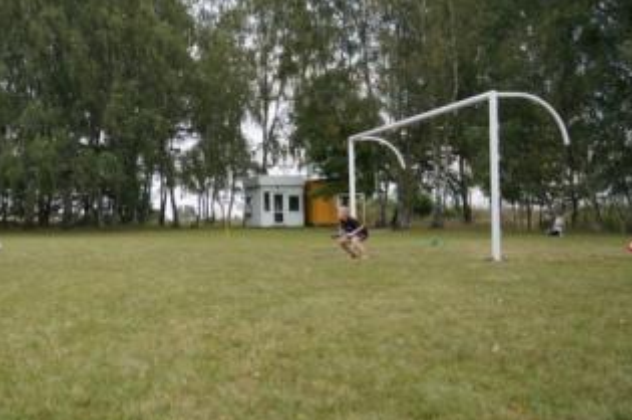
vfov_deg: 28.6
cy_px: 199
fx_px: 824
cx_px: 187
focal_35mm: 47
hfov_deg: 41.2
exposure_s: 1/2000
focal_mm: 22
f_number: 4
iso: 640
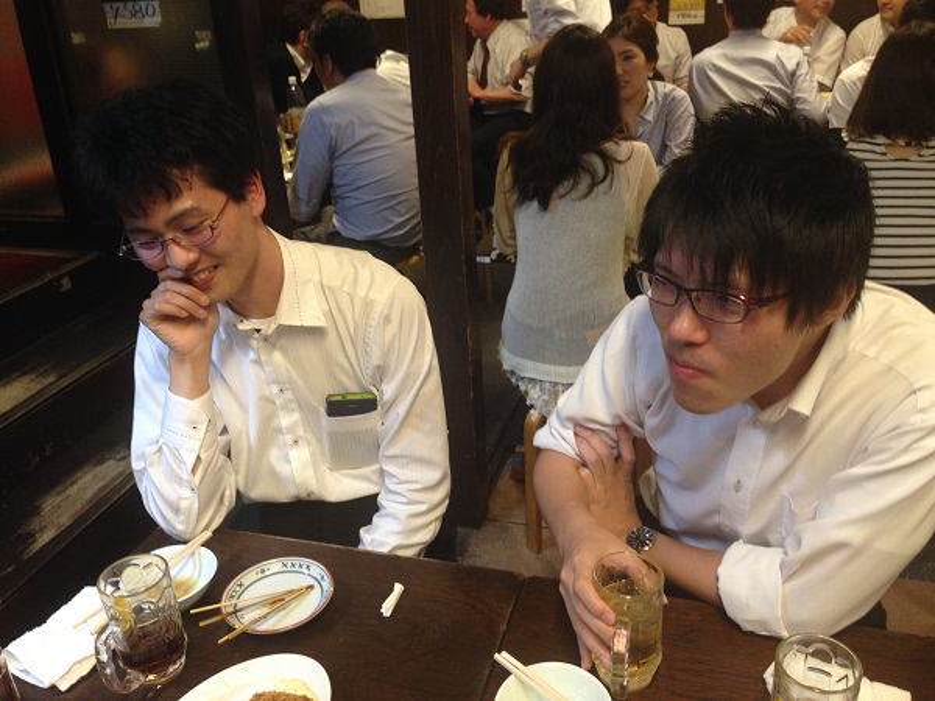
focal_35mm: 33
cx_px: 468
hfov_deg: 55.4
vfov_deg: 42.9
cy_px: 350
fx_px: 891
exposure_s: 1/20
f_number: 2.4
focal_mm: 4.12
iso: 125
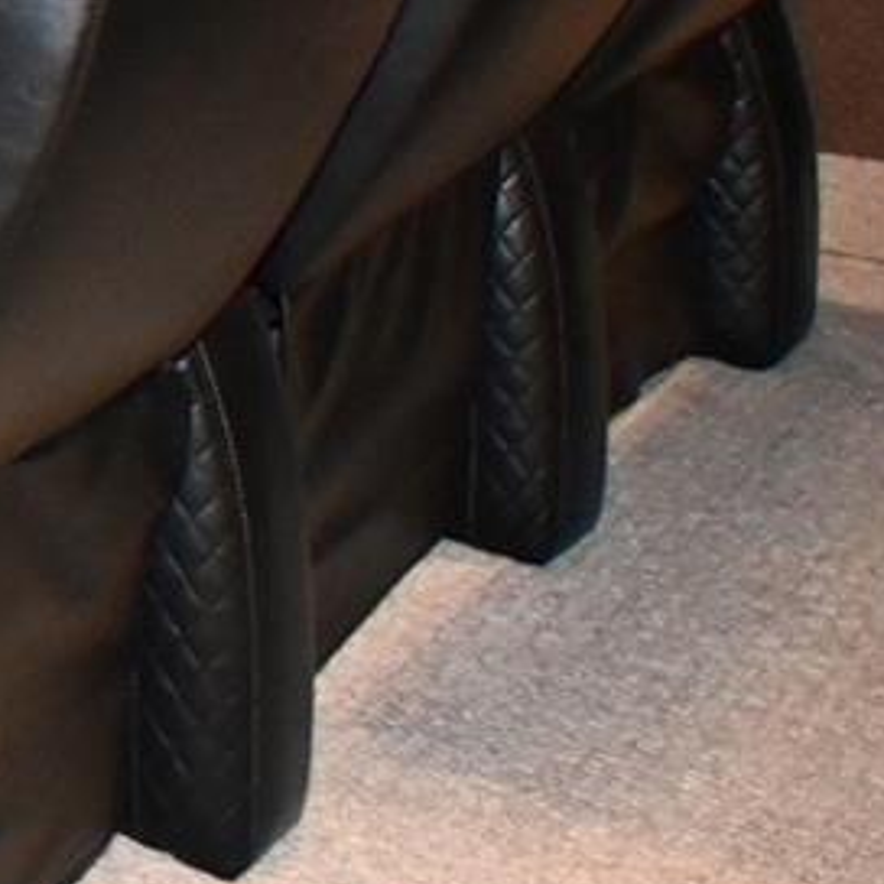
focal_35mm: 90
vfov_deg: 17.9
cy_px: -301
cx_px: -1521
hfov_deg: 12.4
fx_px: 2600
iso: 3200
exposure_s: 1/60
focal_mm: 12
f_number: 4
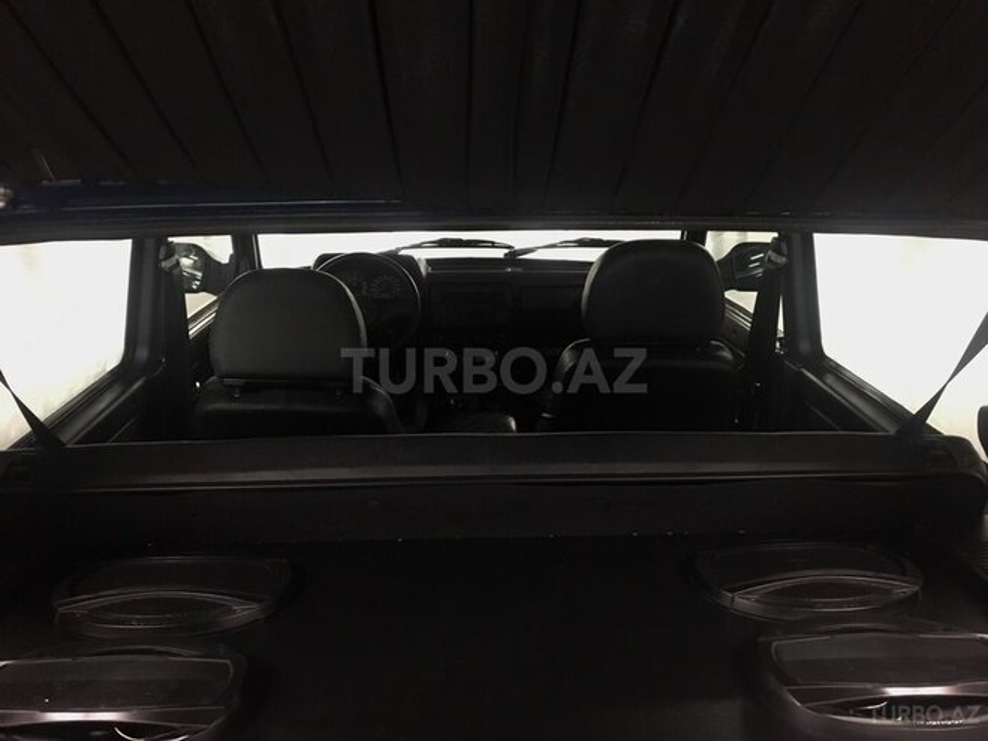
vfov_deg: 48.2
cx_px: 494
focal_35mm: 29
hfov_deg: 61.7
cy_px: 370
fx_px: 828
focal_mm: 4.15
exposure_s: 1/17
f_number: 2.2
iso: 320
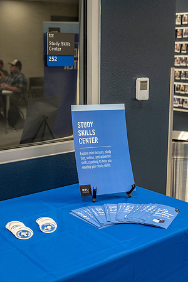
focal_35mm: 52
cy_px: 141
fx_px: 407
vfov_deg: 38.2
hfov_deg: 26.0
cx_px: 94
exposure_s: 1/160
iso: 1000
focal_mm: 52
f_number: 4
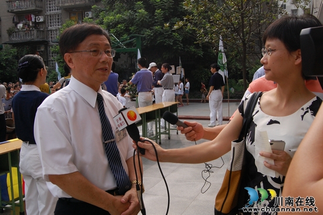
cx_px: 162
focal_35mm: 39
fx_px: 350
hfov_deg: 49.6
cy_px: 108
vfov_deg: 34.2
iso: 800
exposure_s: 1/400
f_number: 10
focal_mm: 26
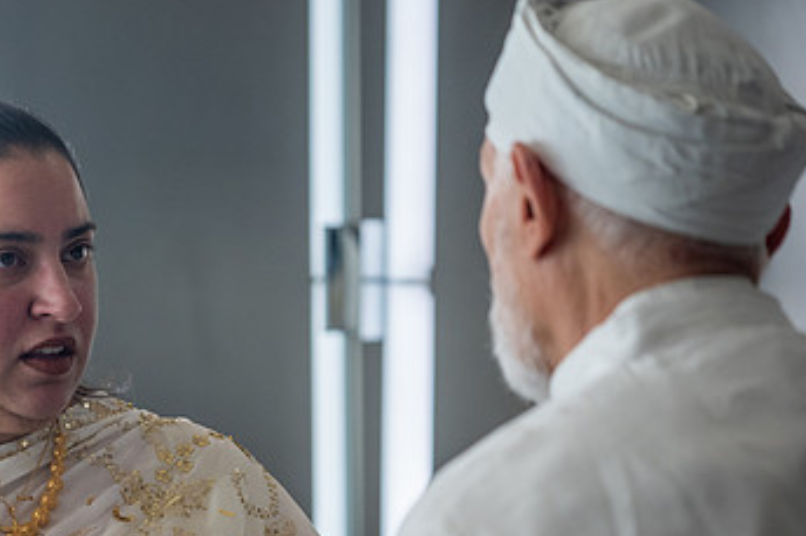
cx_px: 171
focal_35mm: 157
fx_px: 3513
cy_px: 418
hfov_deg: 13.0
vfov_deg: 8.7
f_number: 4
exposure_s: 1/160
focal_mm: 93
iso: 800
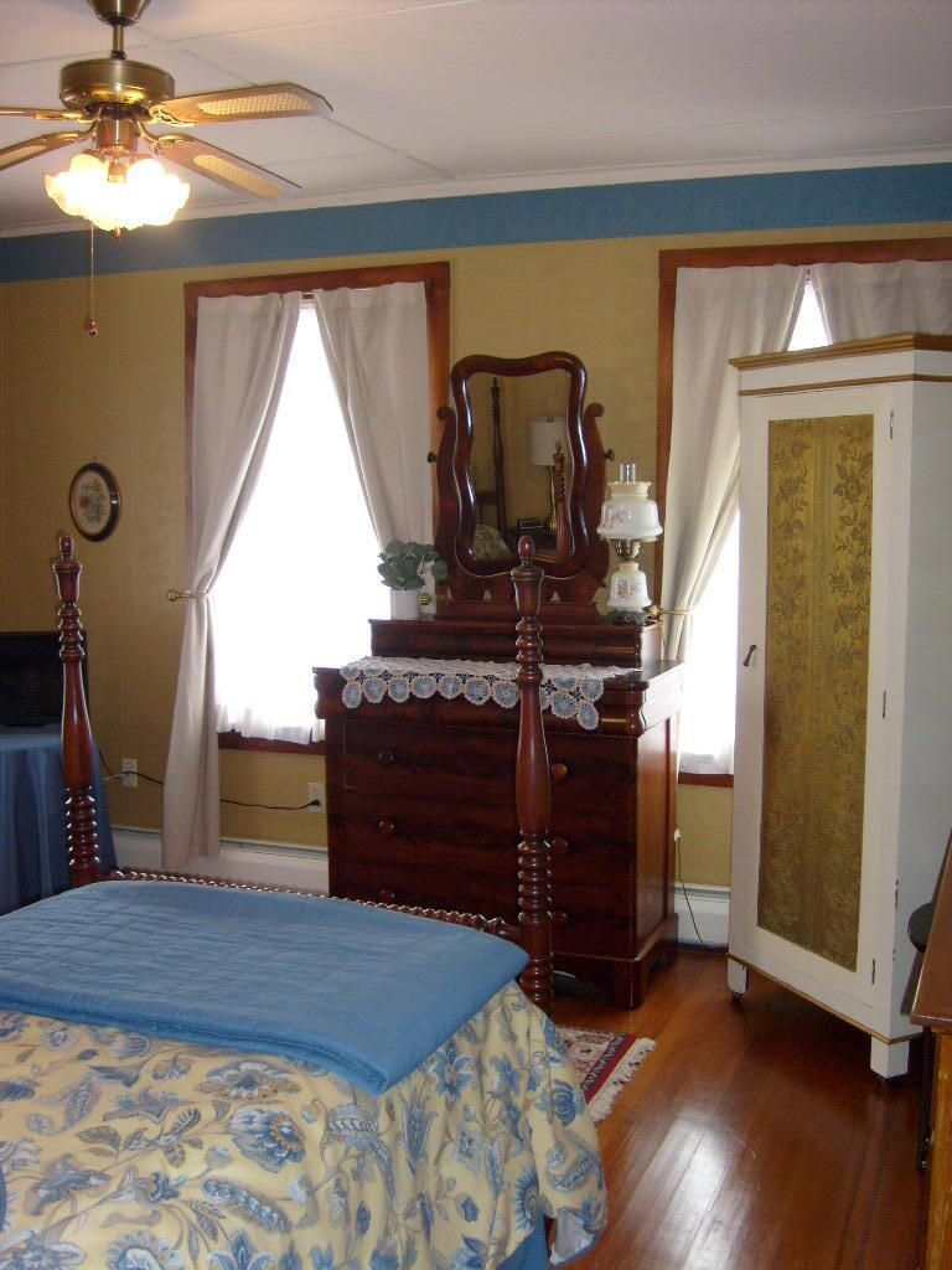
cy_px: 635
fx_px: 1283
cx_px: 476
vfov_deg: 52.6
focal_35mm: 35
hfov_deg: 40.7
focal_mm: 5.8
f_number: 2.8
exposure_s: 1/45
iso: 100
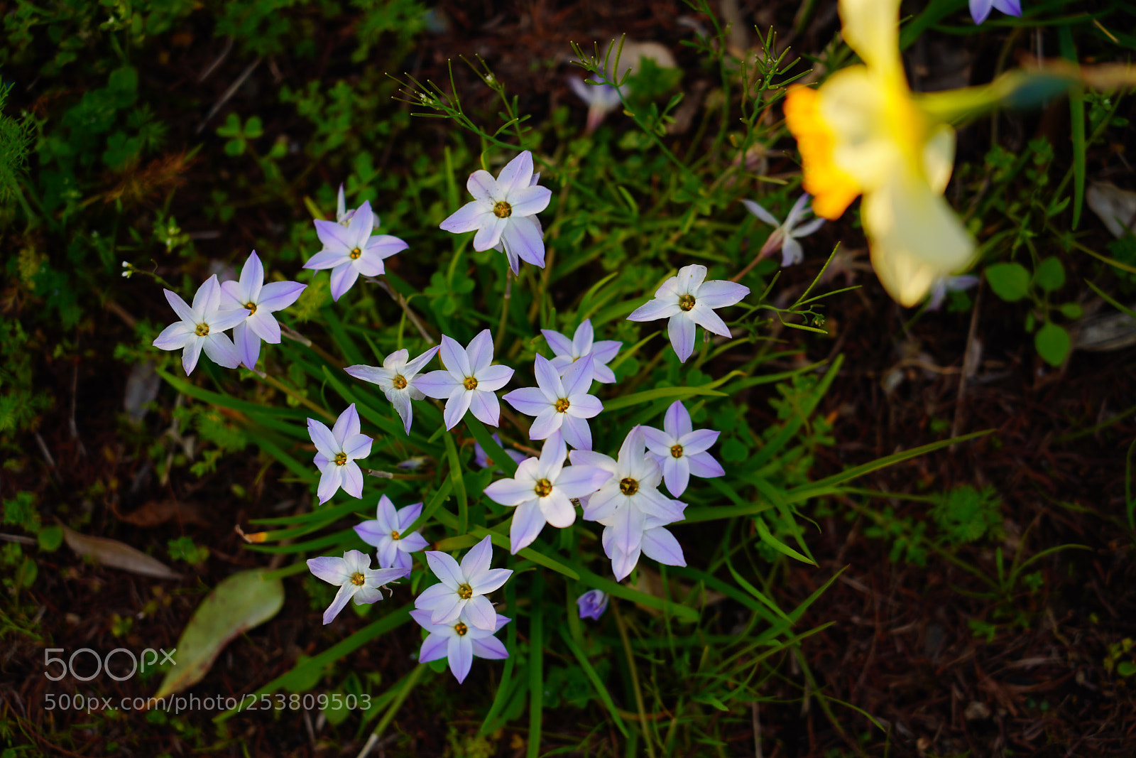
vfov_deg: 13.0
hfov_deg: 19.5
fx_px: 3313
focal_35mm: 105
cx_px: 568
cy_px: 379
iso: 100
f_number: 4
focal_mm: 105
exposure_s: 1/160
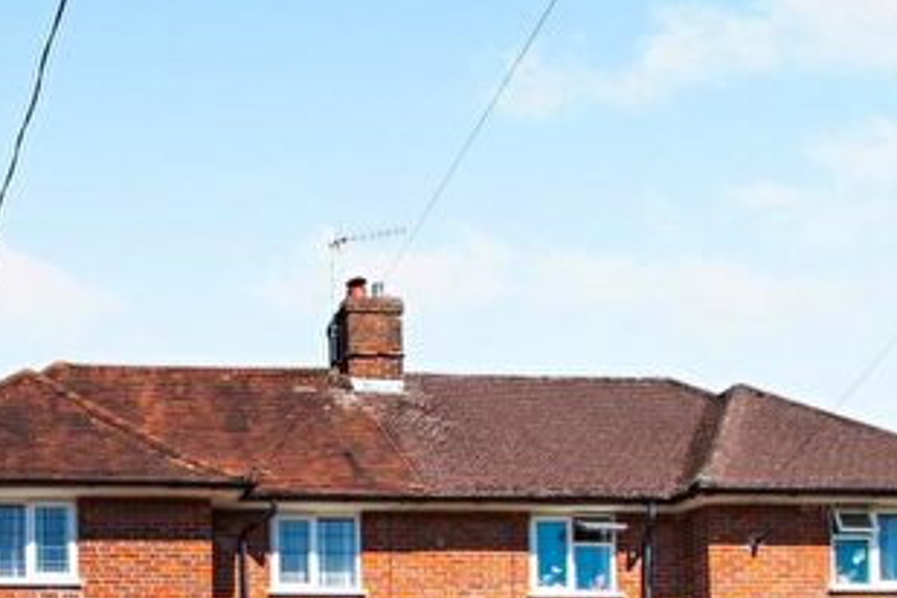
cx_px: 163
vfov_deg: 37.5
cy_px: 480
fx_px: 847
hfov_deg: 51.8
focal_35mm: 34
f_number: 9
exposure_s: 1/400
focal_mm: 10
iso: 100
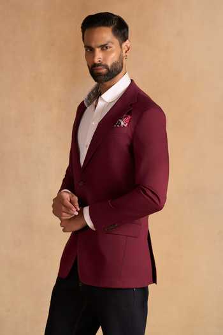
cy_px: 168
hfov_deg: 9.7
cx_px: 112
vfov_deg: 14.4
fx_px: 1319
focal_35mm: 142
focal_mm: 142
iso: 125
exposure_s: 1/160
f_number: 5
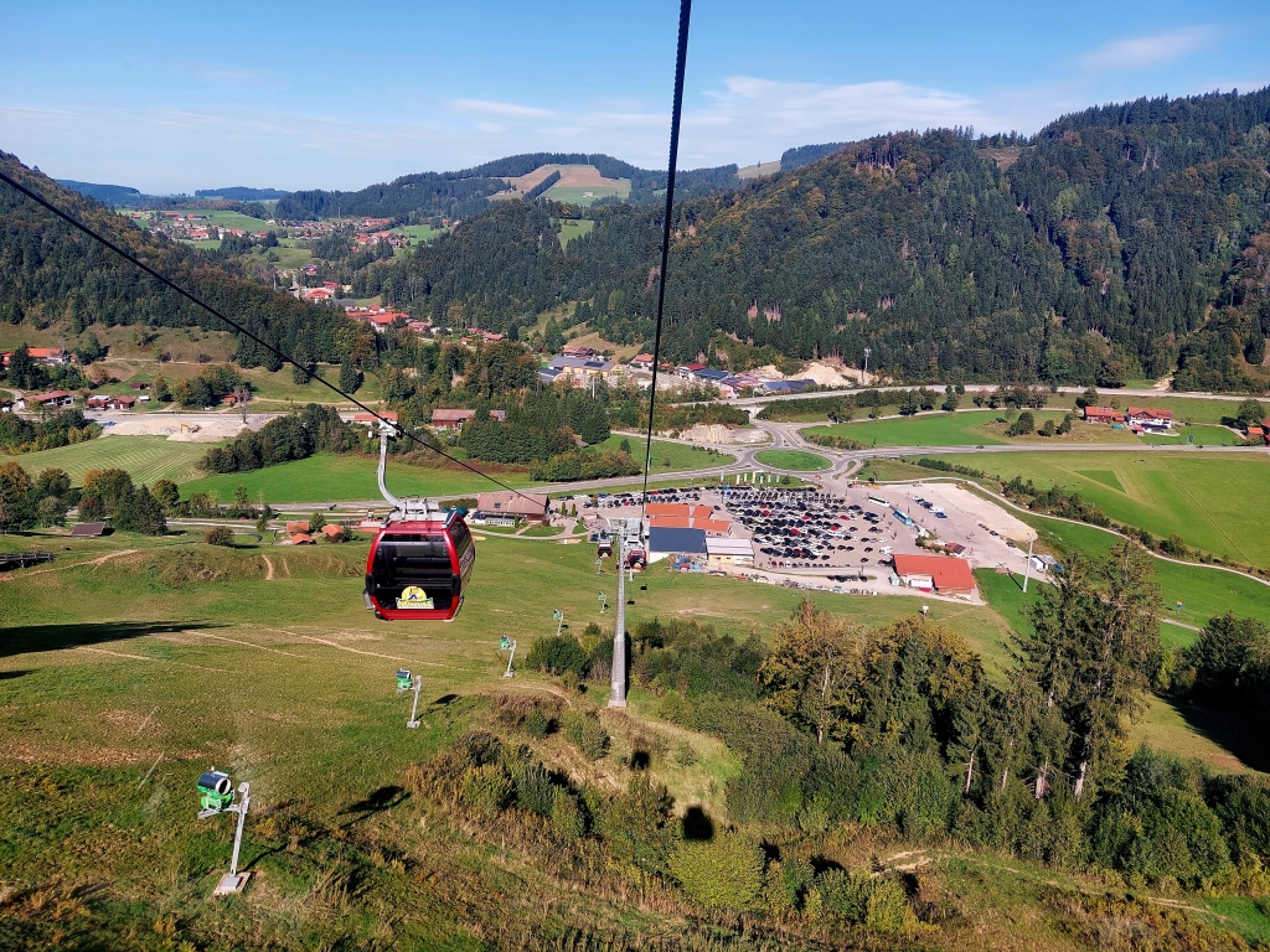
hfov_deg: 71.6
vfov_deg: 56.8
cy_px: 476
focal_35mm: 24
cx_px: 635
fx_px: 881
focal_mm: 5.23
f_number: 1.8
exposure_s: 1/417
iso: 25
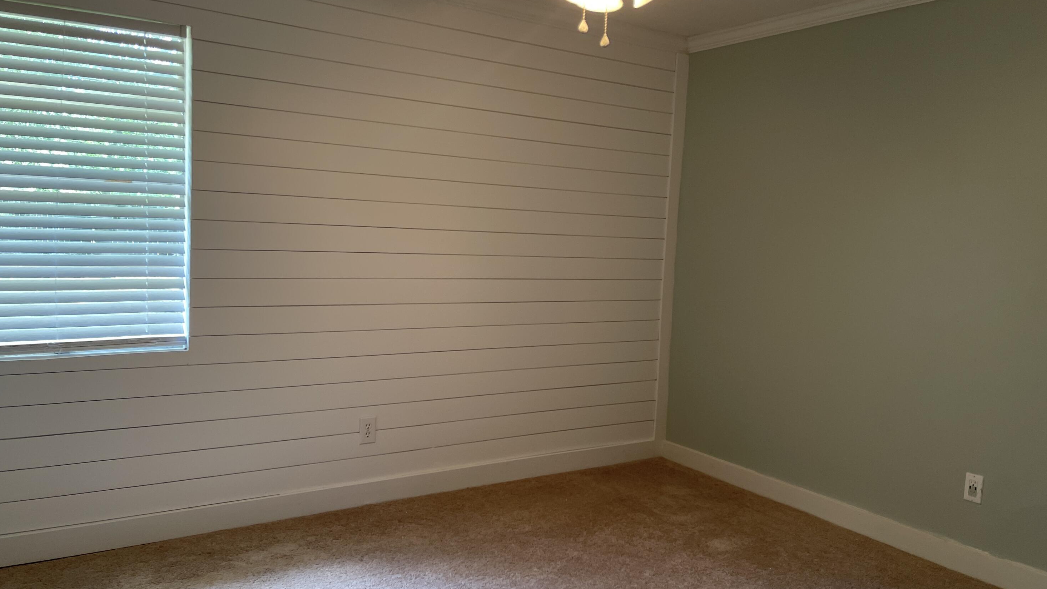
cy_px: 295
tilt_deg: -4.4
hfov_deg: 66.1
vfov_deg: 40.2
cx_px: 521
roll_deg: -2.2
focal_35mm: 29
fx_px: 805
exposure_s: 1/60
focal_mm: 5.1
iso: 160
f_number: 1.6
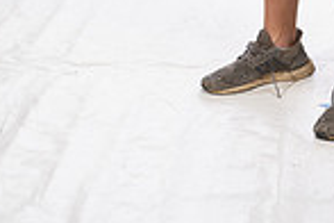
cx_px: 307
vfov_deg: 8.3
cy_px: -284
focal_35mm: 153
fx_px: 1419
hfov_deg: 13.3
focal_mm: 50
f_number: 7.1
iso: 640
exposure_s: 1/250
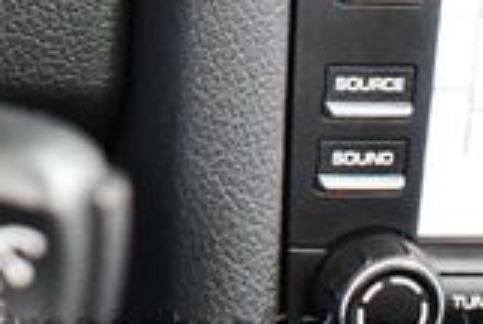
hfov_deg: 13.5
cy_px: -252
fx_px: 1922
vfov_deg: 9.2
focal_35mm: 143
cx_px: -228
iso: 6400
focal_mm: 18
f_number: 3.5
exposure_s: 1/60
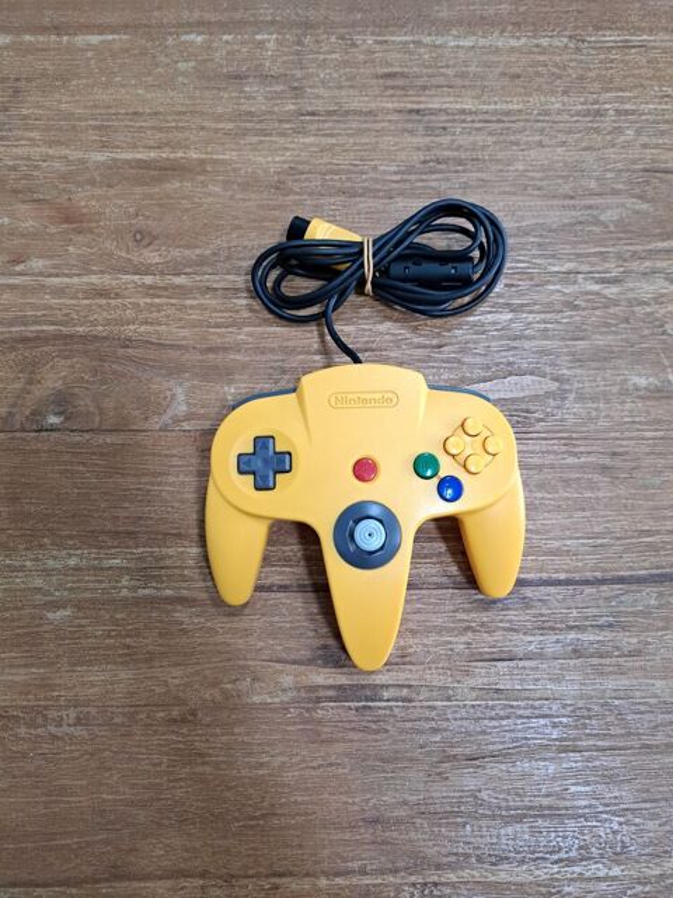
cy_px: 449
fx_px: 622
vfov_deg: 71.6
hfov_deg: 56.8
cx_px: 336
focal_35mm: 24
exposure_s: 1/60
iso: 400
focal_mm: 5.23
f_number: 1.8
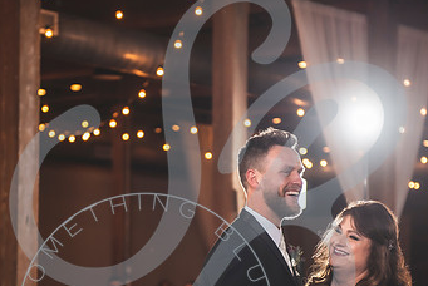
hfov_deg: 17.2
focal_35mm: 119
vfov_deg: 11.5
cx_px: 208
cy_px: 216
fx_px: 1416
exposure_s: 1/125
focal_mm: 70
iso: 400
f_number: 2.8
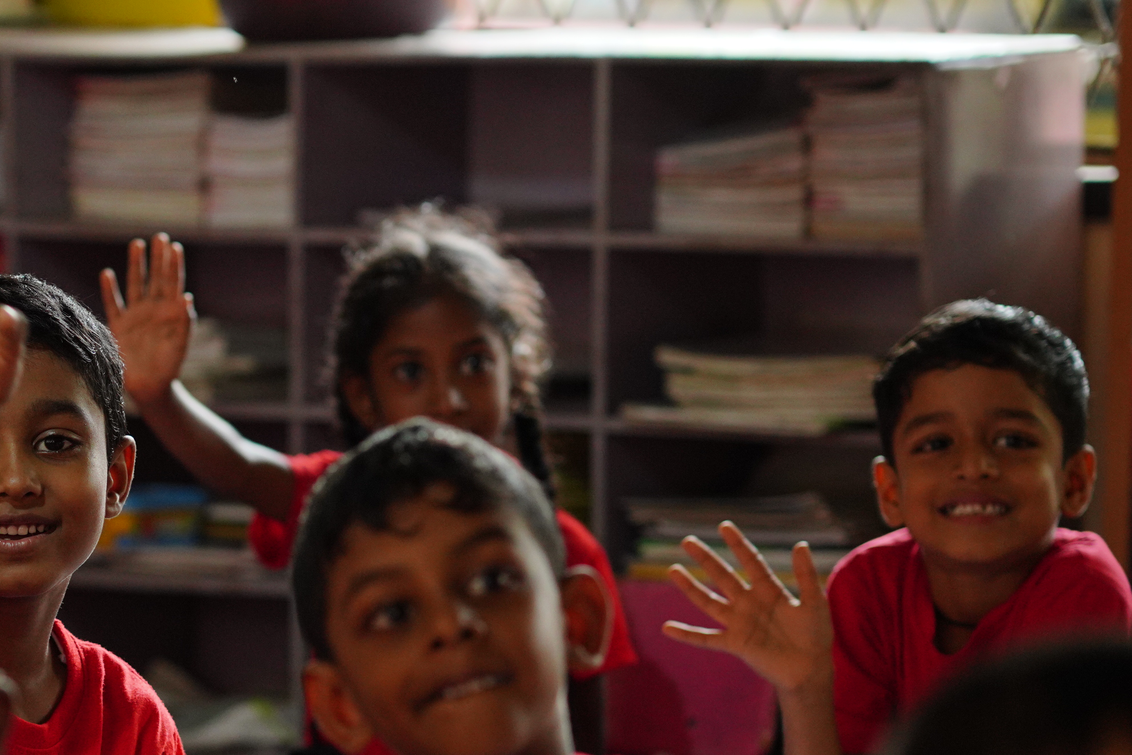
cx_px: -15
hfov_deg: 10.0
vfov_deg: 6.7
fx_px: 6414
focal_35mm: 204
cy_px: 875
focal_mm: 85
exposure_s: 1/250
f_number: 2
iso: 800
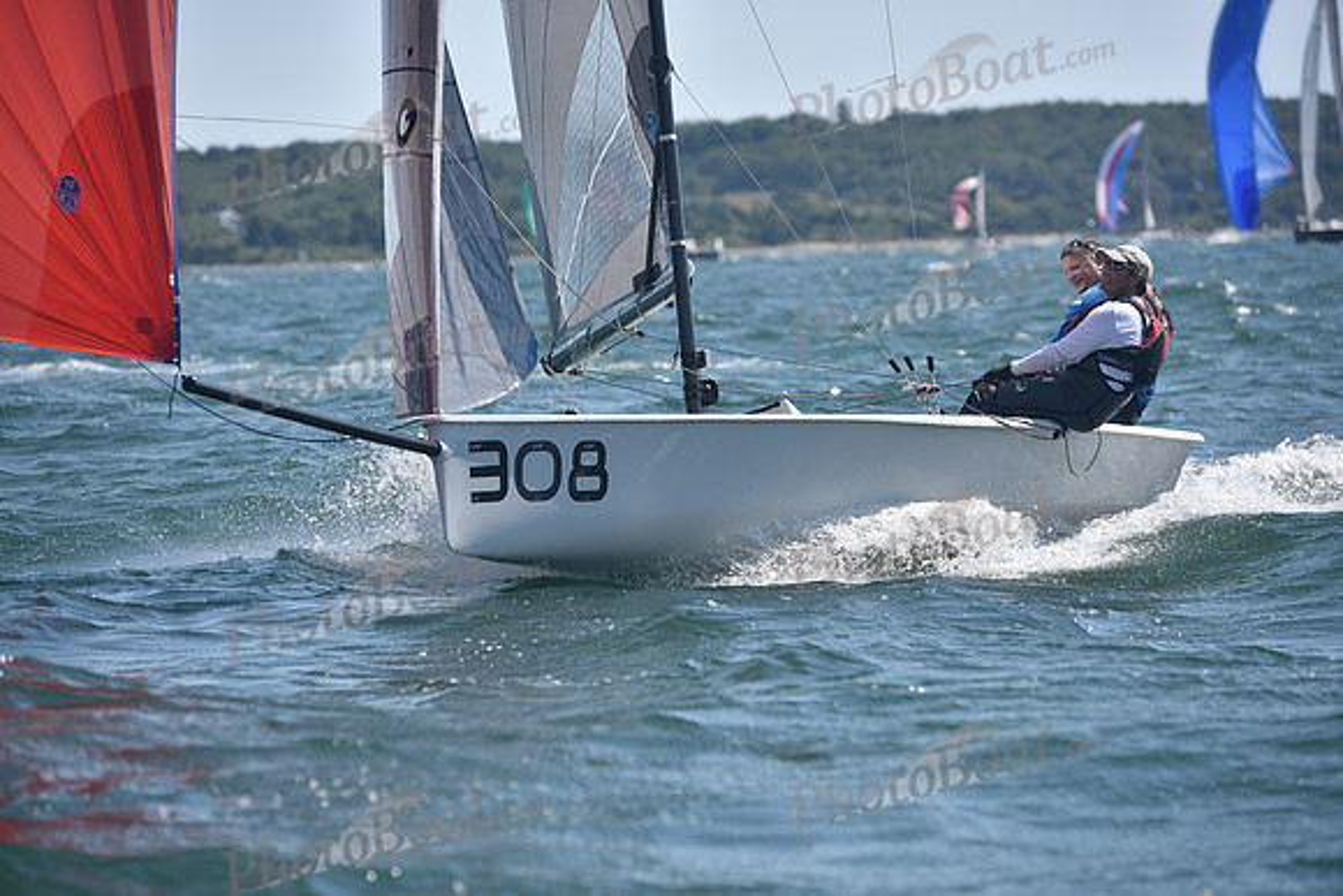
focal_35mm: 175
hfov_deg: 11.7
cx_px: 672
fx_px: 6530
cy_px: 448
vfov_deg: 7.9
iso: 250
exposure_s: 1/1250
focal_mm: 175
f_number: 5
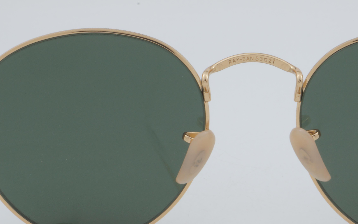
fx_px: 1288
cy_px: 120
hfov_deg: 15.8
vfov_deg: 9.9
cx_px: 252
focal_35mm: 132
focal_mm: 50
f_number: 32
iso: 100
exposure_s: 1/3
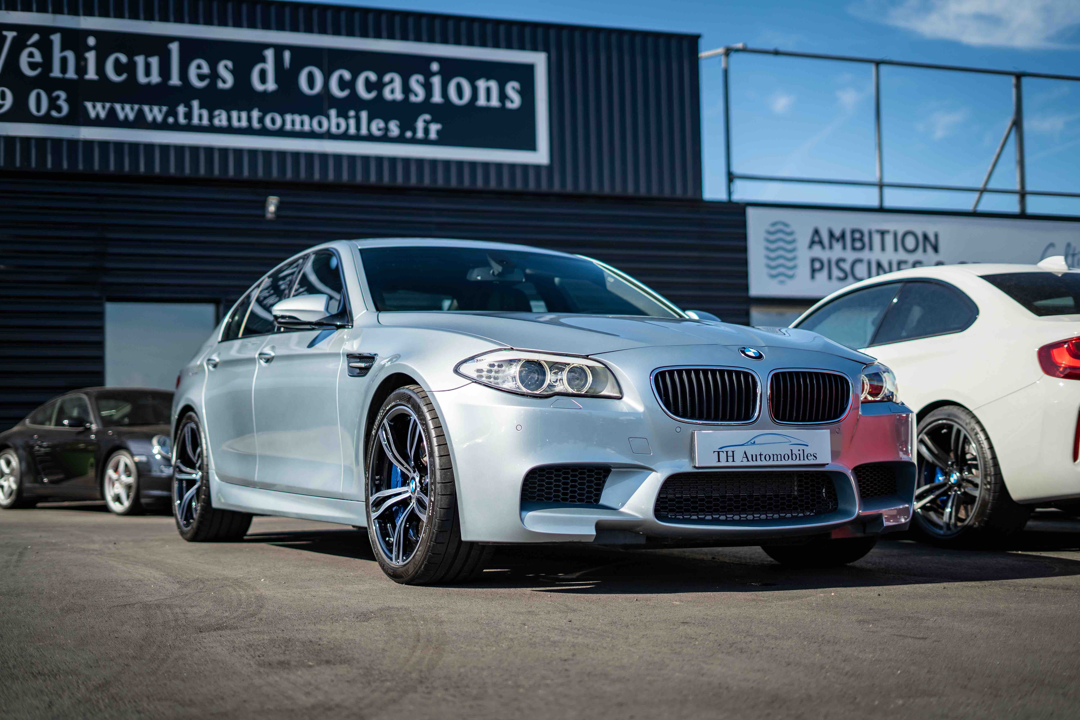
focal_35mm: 50
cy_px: 360
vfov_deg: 27.0
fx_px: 1500
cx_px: 540
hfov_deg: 39.6
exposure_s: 1/2500
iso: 100
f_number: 1.8
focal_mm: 50
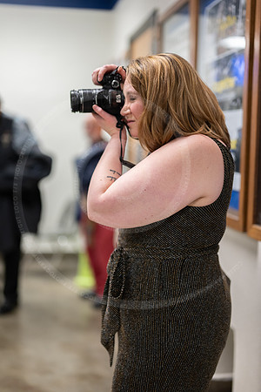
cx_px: 130
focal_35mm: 50
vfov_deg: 39.6
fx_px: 544
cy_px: 196
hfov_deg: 27.0
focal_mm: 50
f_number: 1.2
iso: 800
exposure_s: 1/250
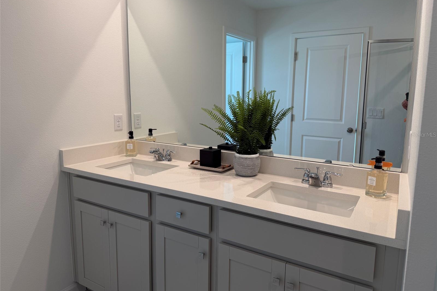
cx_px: 218
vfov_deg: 51.2
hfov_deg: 71.5
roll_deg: -0.7
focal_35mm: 25
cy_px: 134
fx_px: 303
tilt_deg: -8.0
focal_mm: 6.76
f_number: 1.78
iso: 50
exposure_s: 1/129
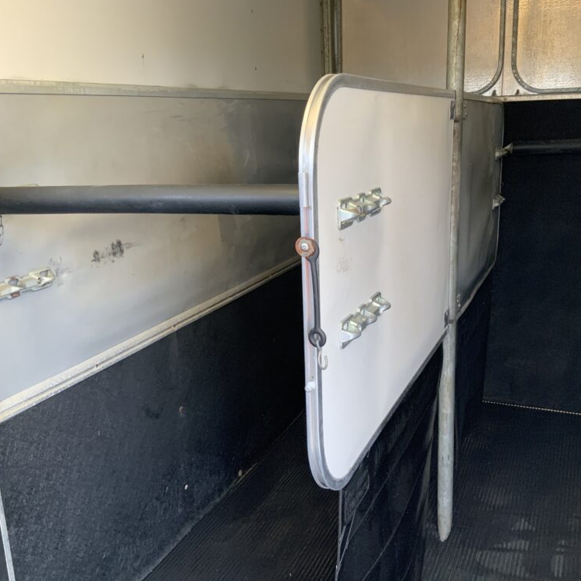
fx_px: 665
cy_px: 293
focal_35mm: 35
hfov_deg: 47.2
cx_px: 313
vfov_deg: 47.2
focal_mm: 3
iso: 64
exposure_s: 1/79
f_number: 1.8
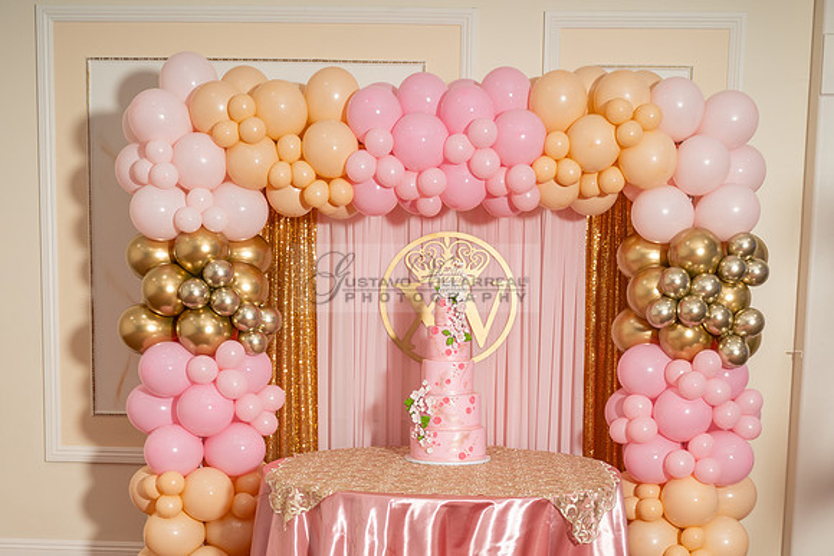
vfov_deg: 26.3
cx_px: 447
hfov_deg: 39.3
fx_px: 1168
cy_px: 438
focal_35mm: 50
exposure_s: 1/200
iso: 400
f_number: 2.8
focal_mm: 32
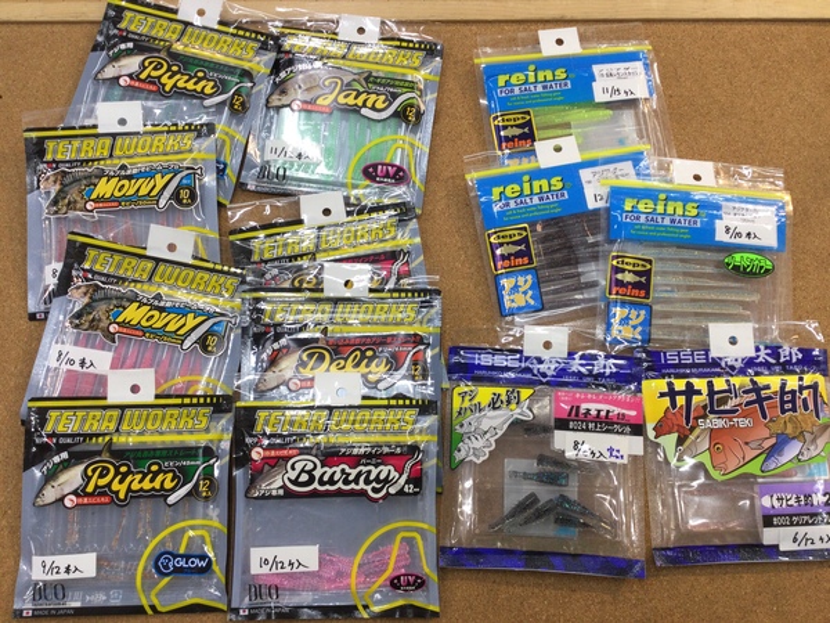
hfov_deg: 58.4
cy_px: 312
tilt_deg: -76.8
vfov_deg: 45.4
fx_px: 743
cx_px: 415
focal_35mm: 31
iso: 32
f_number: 2.4
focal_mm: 3.3
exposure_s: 1/60
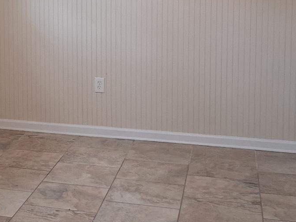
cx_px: -17
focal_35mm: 79
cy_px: 17
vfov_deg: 18.3
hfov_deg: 23.4
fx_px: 676
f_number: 1.8
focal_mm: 3.98
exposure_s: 1/120
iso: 160
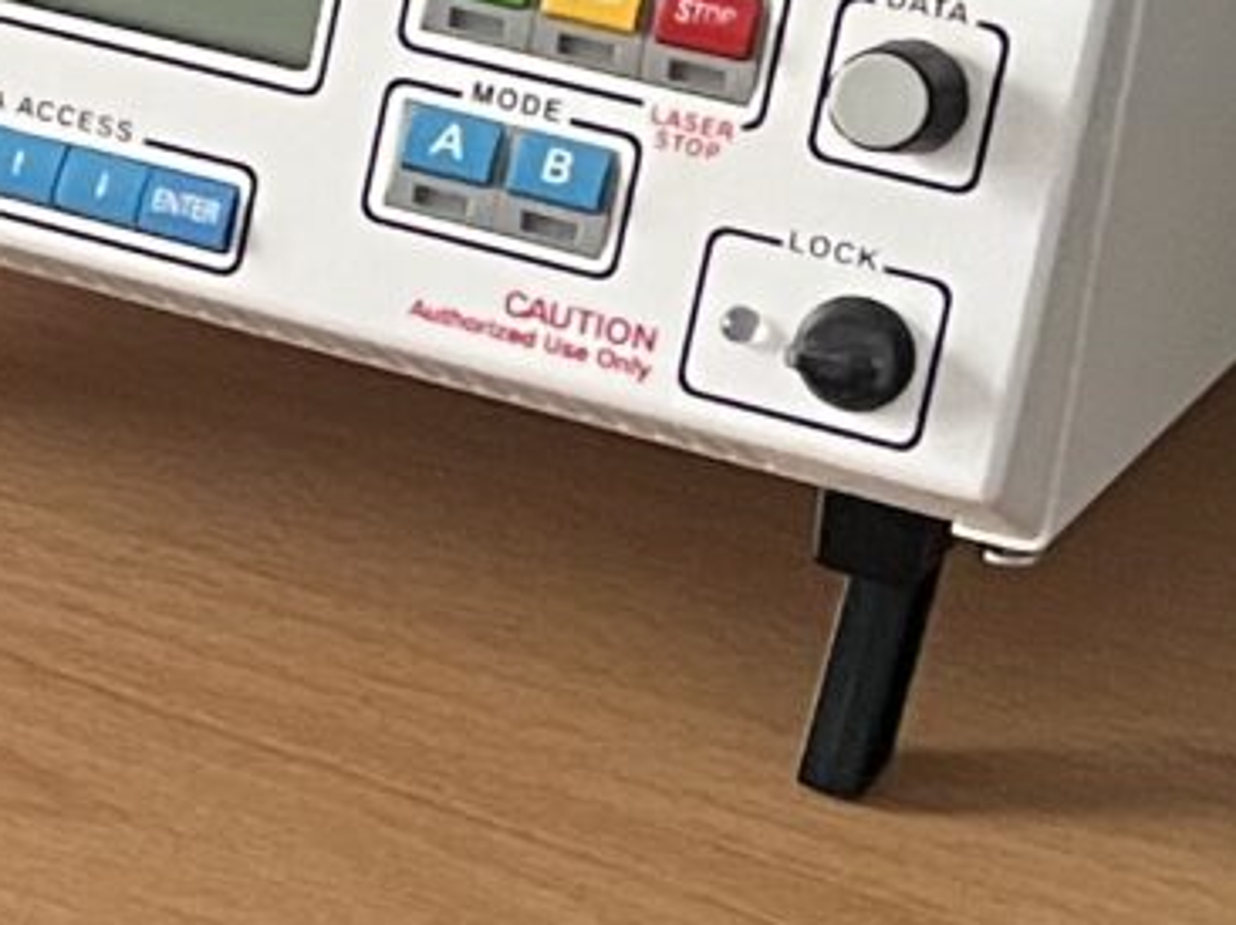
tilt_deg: -27.0
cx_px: -1587
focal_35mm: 182
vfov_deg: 8.1
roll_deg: +4.2
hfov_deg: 9.8
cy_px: -91
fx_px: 6494
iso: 250
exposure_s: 1/60
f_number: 1.6
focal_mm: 5.1
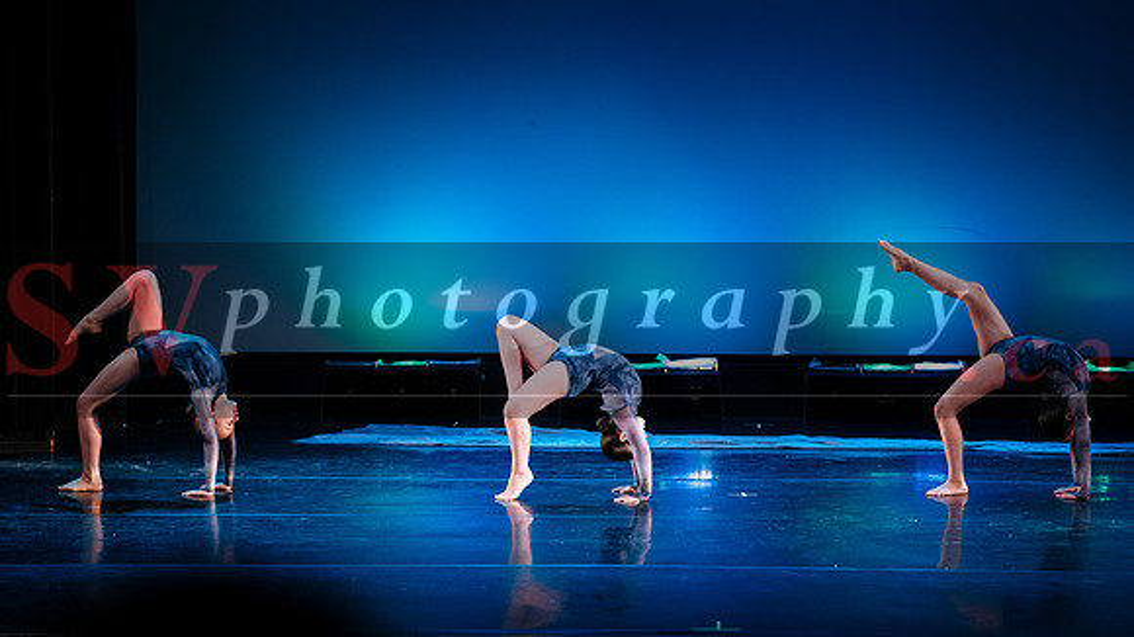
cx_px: 566
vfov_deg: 10.7
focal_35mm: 113
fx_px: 3411
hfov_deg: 18.9
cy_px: 285
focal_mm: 107
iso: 1250
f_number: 2.8
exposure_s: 1/500
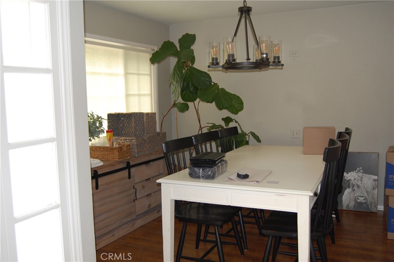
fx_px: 377
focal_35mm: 34
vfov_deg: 38.3
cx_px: 197
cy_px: 131
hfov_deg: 55.2
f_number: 3.8
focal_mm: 23
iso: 400
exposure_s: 1/60
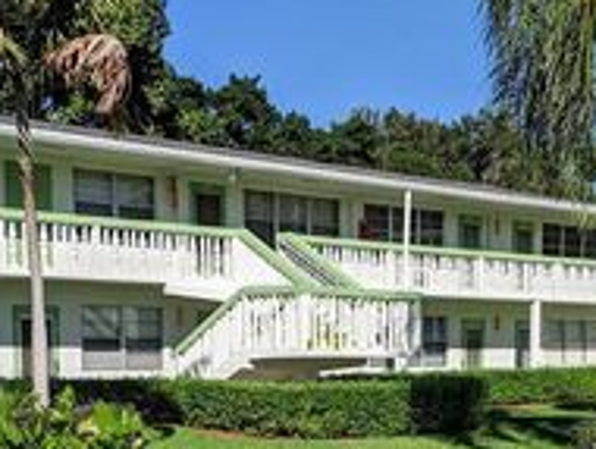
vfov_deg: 20.0
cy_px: 466
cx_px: 423
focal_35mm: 71
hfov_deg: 27.1
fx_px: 1224
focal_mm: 4.44
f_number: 1.8
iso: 62
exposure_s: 1/7812
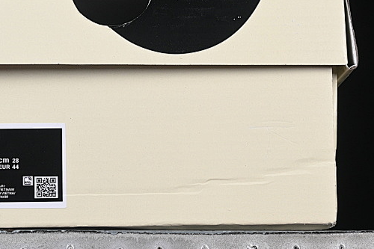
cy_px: 64
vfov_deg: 8.5
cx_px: 91
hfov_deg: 12.6
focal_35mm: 162
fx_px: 1682
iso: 160
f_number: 8
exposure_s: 1/100
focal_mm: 50
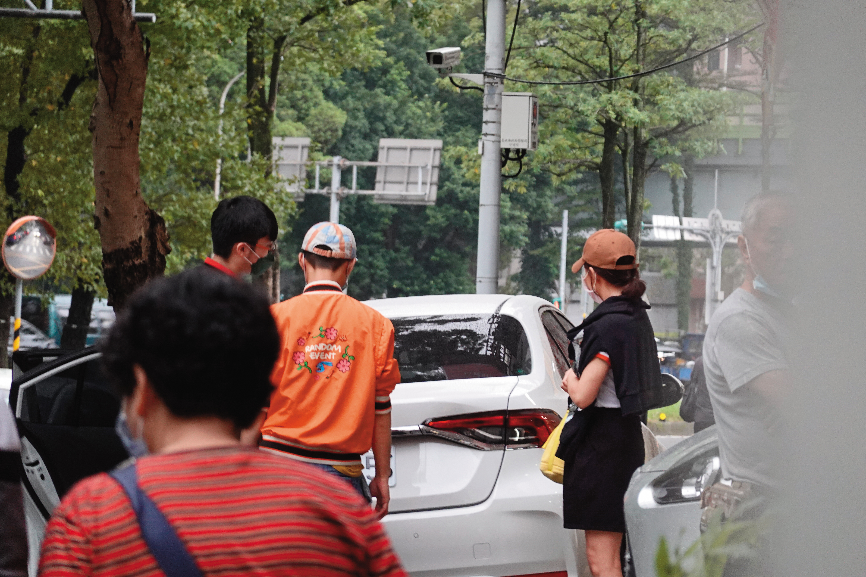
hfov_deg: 10.3
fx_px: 4811
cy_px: 288
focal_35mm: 200
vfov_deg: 6.9
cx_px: 433
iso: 800
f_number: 4.5
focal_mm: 72
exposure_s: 1/50
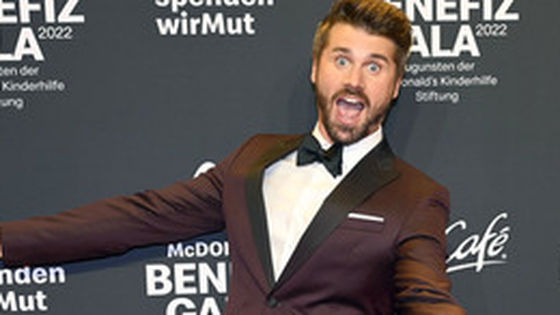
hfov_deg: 34.4
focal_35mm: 61
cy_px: 272
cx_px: 298
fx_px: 904
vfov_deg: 19.4
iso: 500
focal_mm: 33.5
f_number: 6.3
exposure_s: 1/60
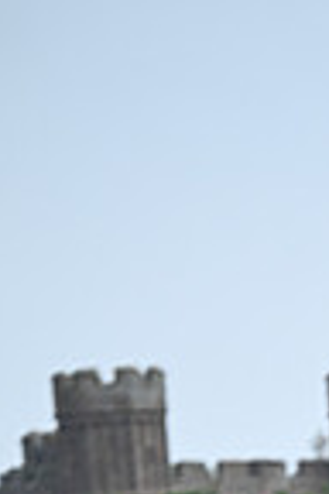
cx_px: 656
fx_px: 14872
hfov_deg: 1.3
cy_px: 964
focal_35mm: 1085
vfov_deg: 1.9
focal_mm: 270
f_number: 5.3
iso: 400
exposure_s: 1/1250
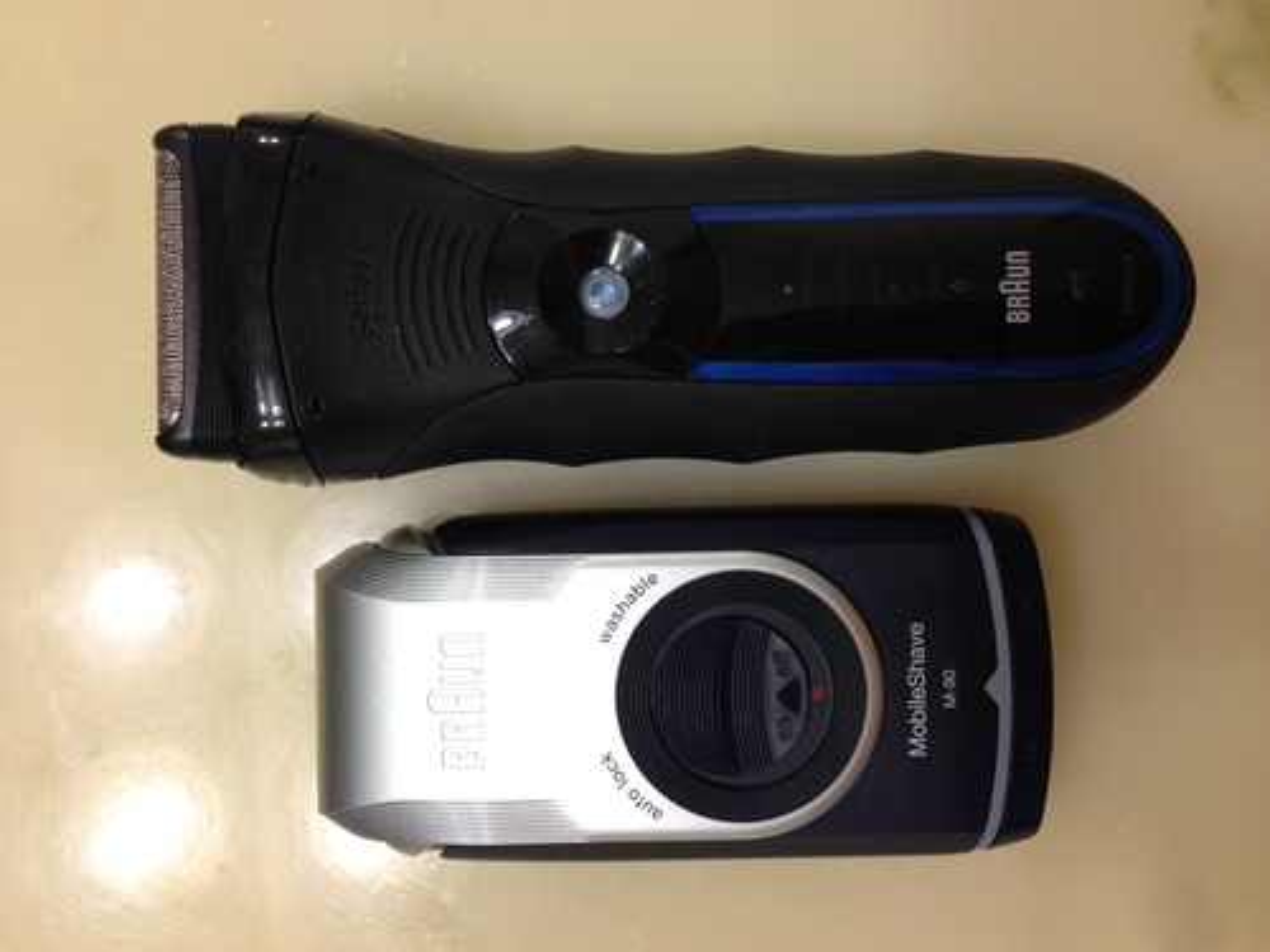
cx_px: 635
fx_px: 1211
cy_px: 476
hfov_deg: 55.4
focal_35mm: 33
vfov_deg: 42.9
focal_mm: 4.13
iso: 50
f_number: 2.4
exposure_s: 1/24
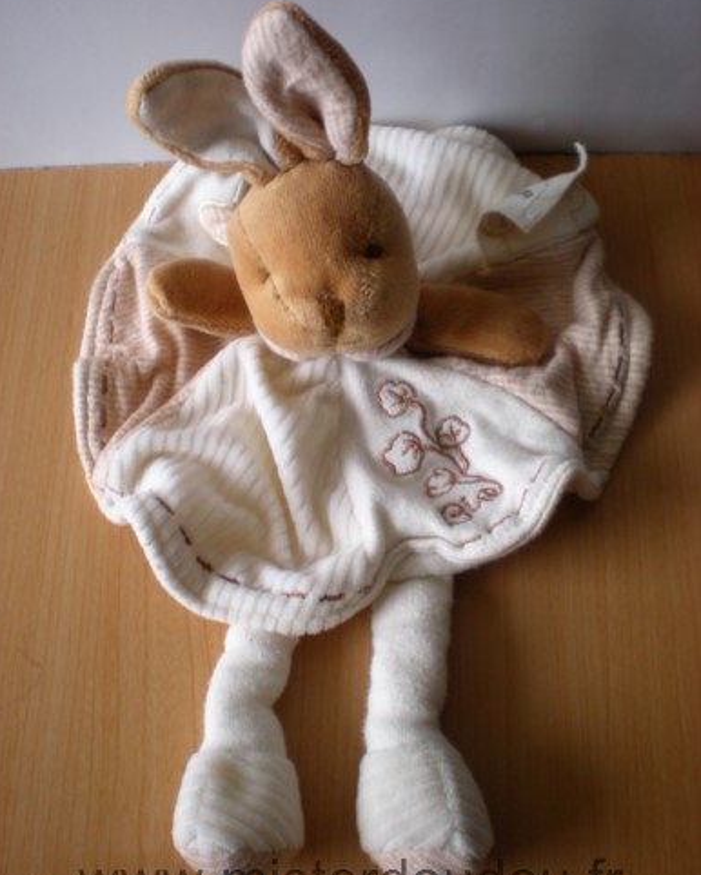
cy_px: 445
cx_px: 349
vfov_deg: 45.8
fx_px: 1037
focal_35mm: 40
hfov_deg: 37.4
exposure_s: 1/58.7
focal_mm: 6.3
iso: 98
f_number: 3.1
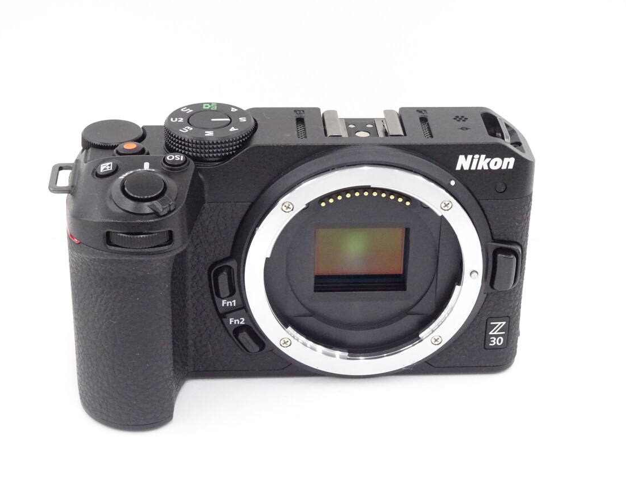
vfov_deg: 20.7
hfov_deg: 25.7
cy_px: 248
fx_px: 1371
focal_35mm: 74
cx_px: 309
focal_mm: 12.01
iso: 1000
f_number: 5
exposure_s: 1/80
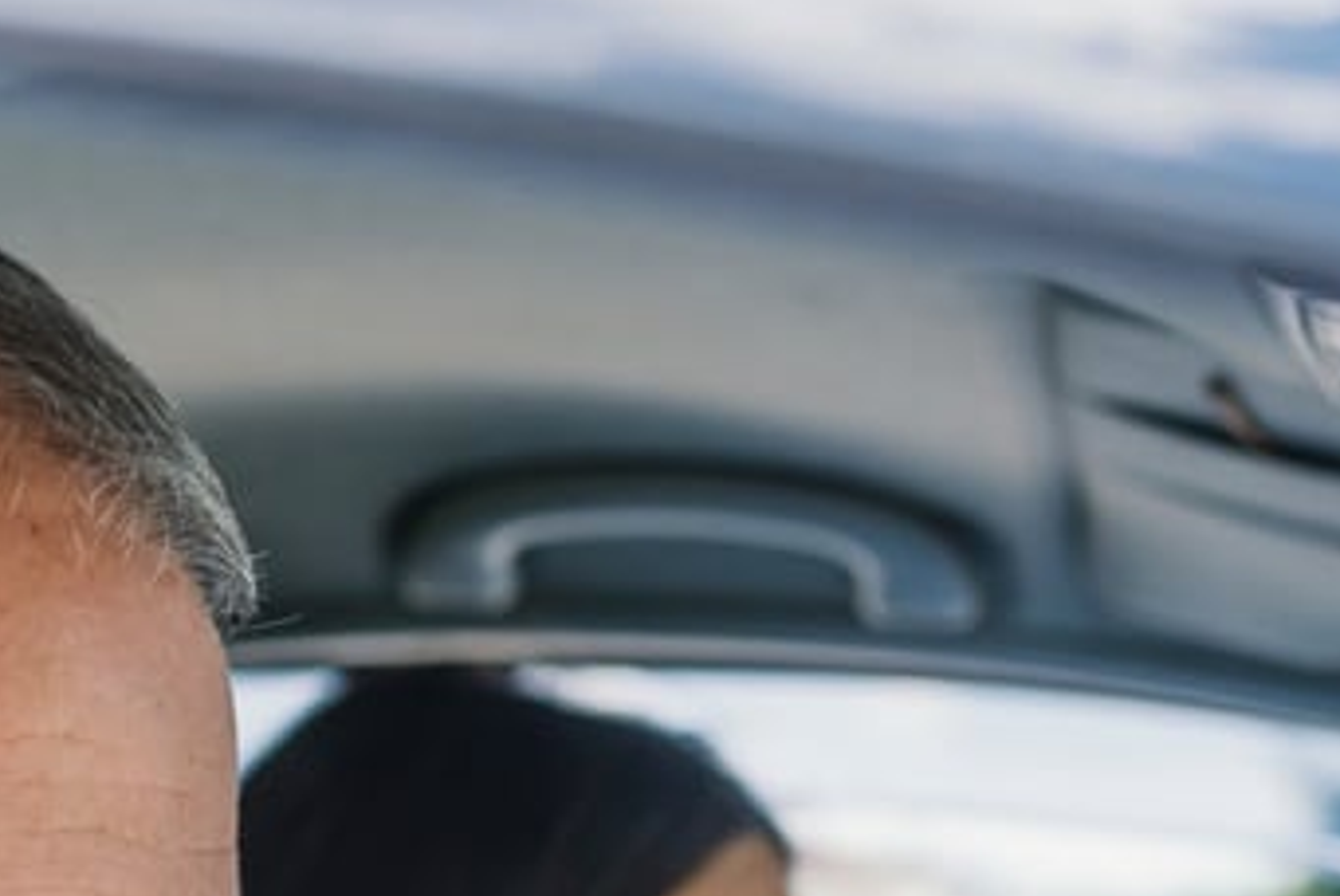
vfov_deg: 10.6
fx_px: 4582
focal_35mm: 123
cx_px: 189
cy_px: 1525
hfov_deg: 16.5
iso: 200
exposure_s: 1/1250
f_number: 3.2
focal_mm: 35
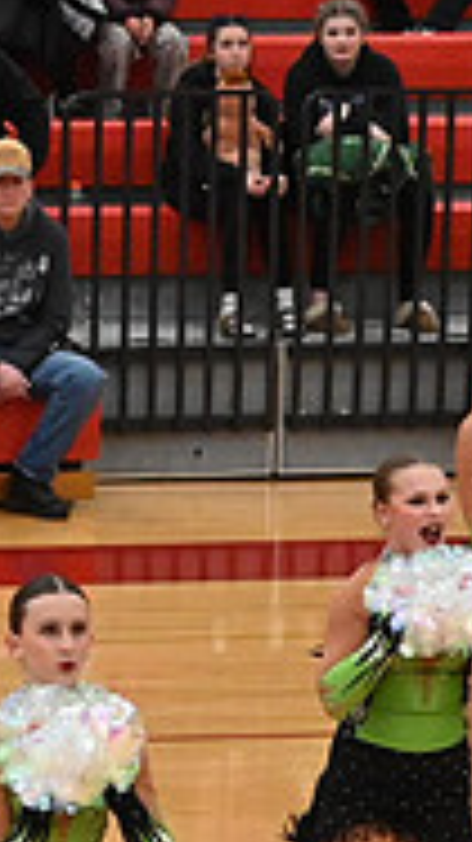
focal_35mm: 341
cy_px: 790
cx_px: -751
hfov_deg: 3.5
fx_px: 7598
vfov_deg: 6.3
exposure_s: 1/400
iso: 8000
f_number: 4
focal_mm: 70
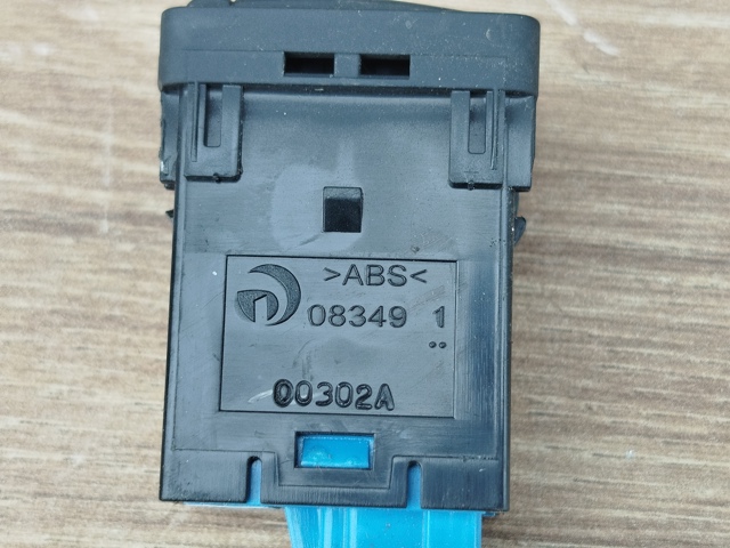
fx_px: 1518
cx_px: 365
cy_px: 274
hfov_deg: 27.0
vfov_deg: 20.4
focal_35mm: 72
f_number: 1.7
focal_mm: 5.31
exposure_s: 1/50
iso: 64
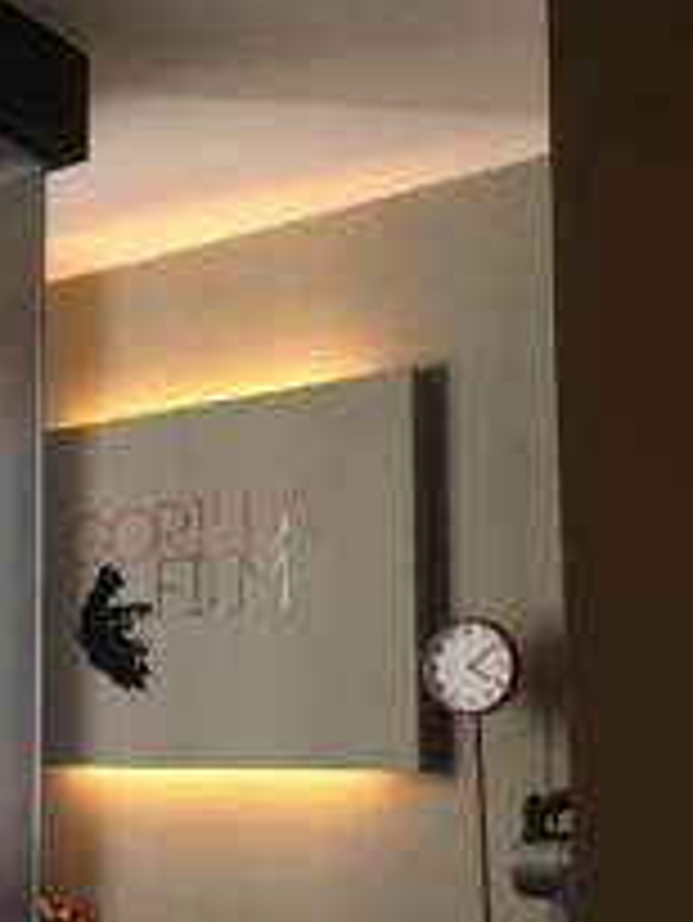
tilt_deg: +6.8
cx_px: 115
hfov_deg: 28.4
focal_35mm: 50
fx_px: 1333
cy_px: 600
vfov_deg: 37.8
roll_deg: +1.1
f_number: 2.2
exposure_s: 1/30
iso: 40
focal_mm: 4.15
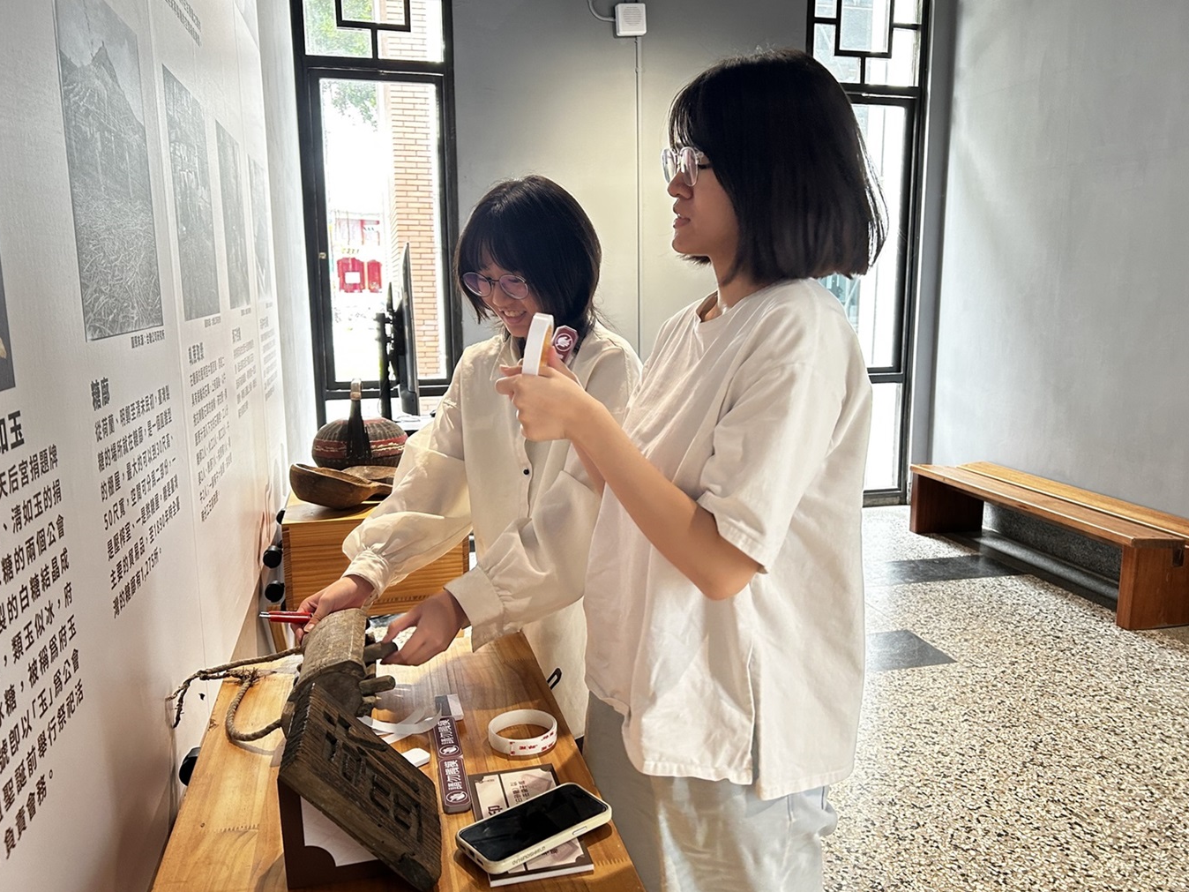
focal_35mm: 27
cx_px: 613
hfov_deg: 65.3
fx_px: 927
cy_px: 435
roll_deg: +0.6
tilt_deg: -8.9
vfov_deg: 51.3
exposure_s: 1/60
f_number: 1.5
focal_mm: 5.7
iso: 125
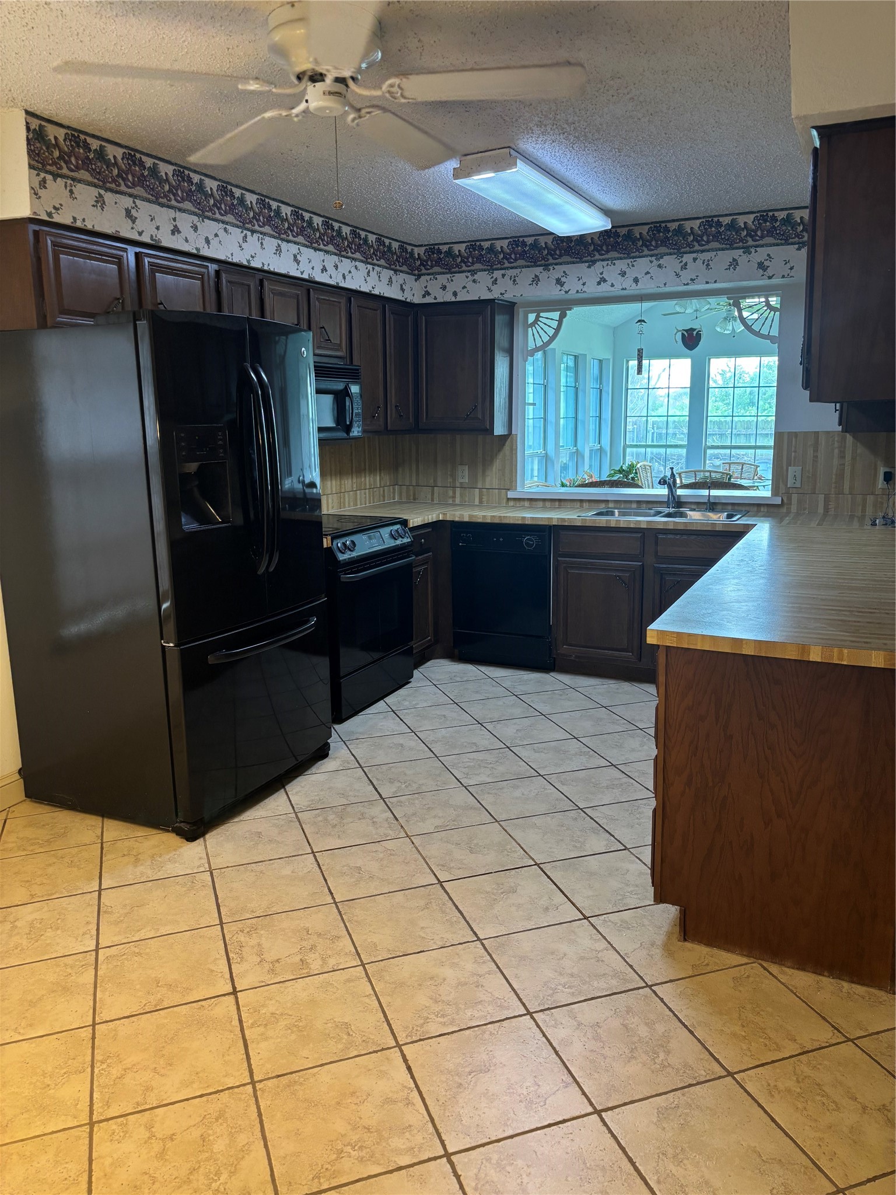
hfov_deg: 53.1
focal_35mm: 26
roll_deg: +0.3
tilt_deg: -11.0
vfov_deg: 67.3
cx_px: 448
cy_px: 598
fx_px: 897
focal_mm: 5.96
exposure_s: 1/60
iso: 160
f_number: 1.6
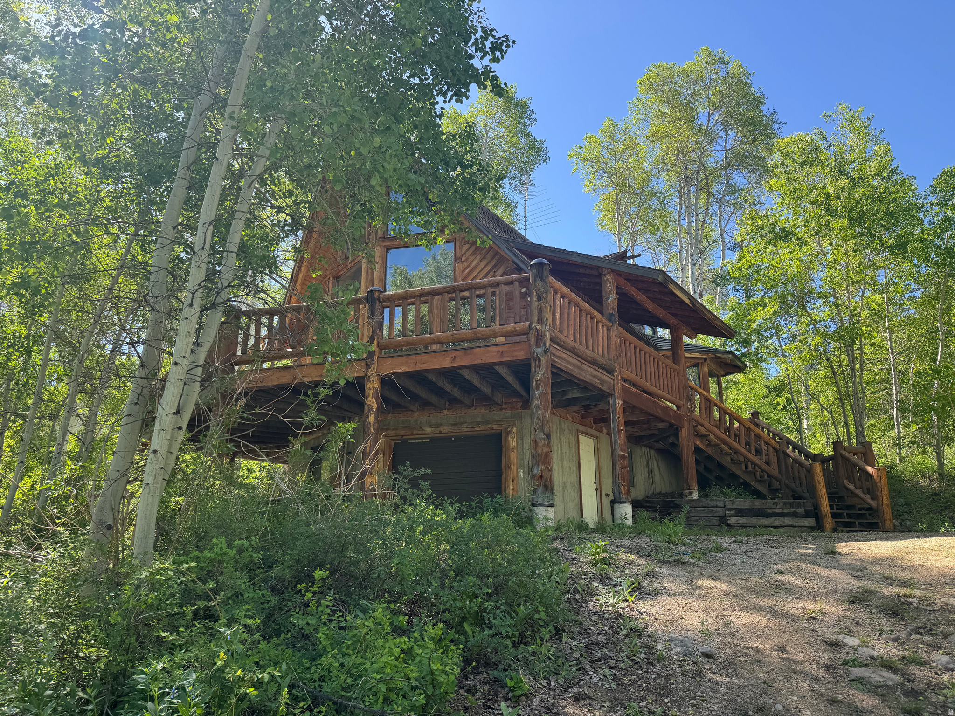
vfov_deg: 56.8
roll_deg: -0.7
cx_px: 478
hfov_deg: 71.6
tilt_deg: +17.5
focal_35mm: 24
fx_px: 662
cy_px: 358
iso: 80
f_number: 1.78
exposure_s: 1/812
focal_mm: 6.76
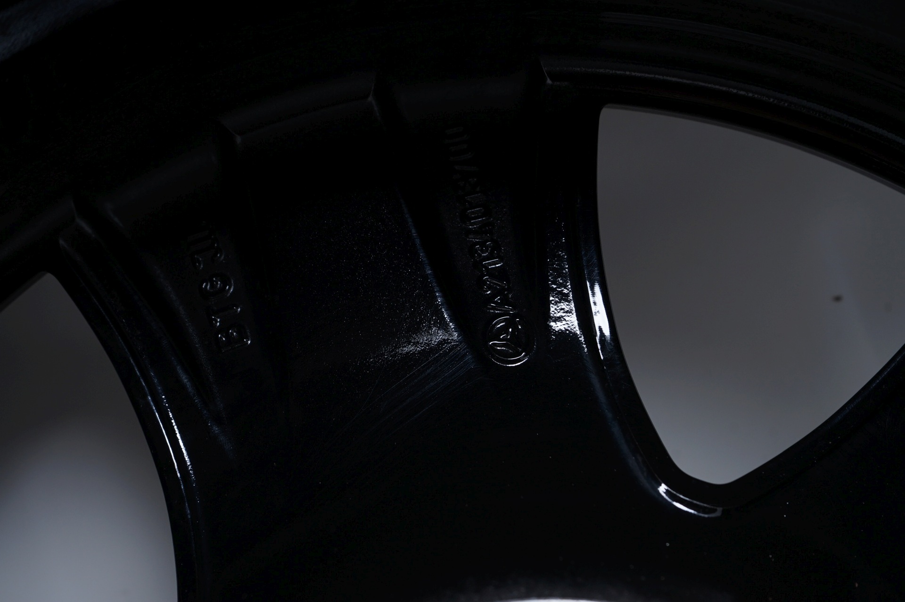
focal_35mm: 49
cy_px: 301
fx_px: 1231
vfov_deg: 27.5
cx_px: 452
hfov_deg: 40.4
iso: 250
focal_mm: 49
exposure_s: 1/100
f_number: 7.1
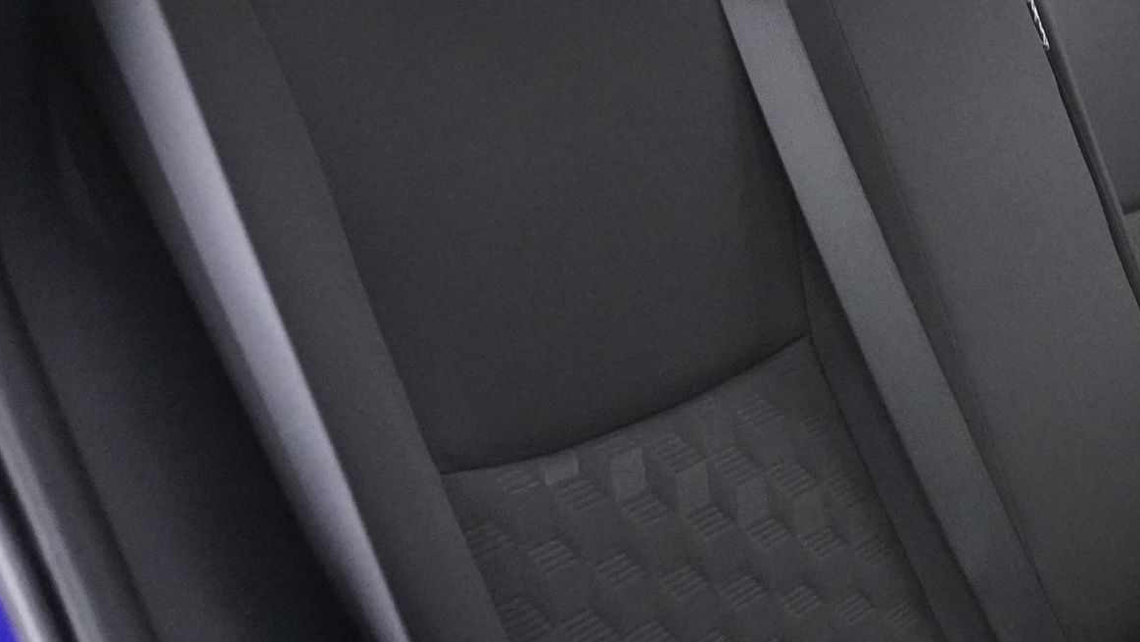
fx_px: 1632
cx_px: 1194
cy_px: 409
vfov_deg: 22.2
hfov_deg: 34.3
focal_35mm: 54
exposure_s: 1/40
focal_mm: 16
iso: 6400
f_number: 3.5
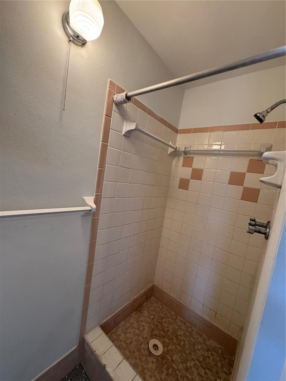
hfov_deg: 85.7
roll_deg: -8.8
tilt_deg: -4.8
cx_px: 143
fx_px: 154
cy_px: 190
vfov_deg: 102.1
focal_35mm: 14
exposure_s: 1/120
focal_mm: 2.22
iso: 320
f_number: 2.2
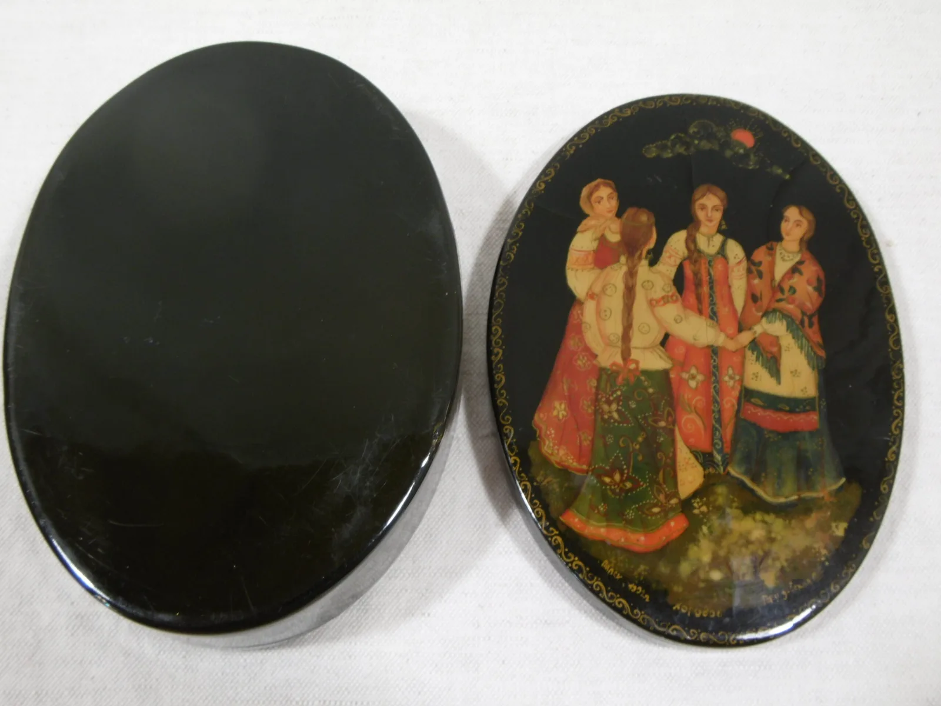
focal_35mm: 43
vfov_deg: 33.6
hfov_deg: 43.9
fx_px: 1169
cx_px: 470
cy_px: 353
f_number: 3.8
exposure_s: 1/8
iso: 100
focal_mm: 7.7
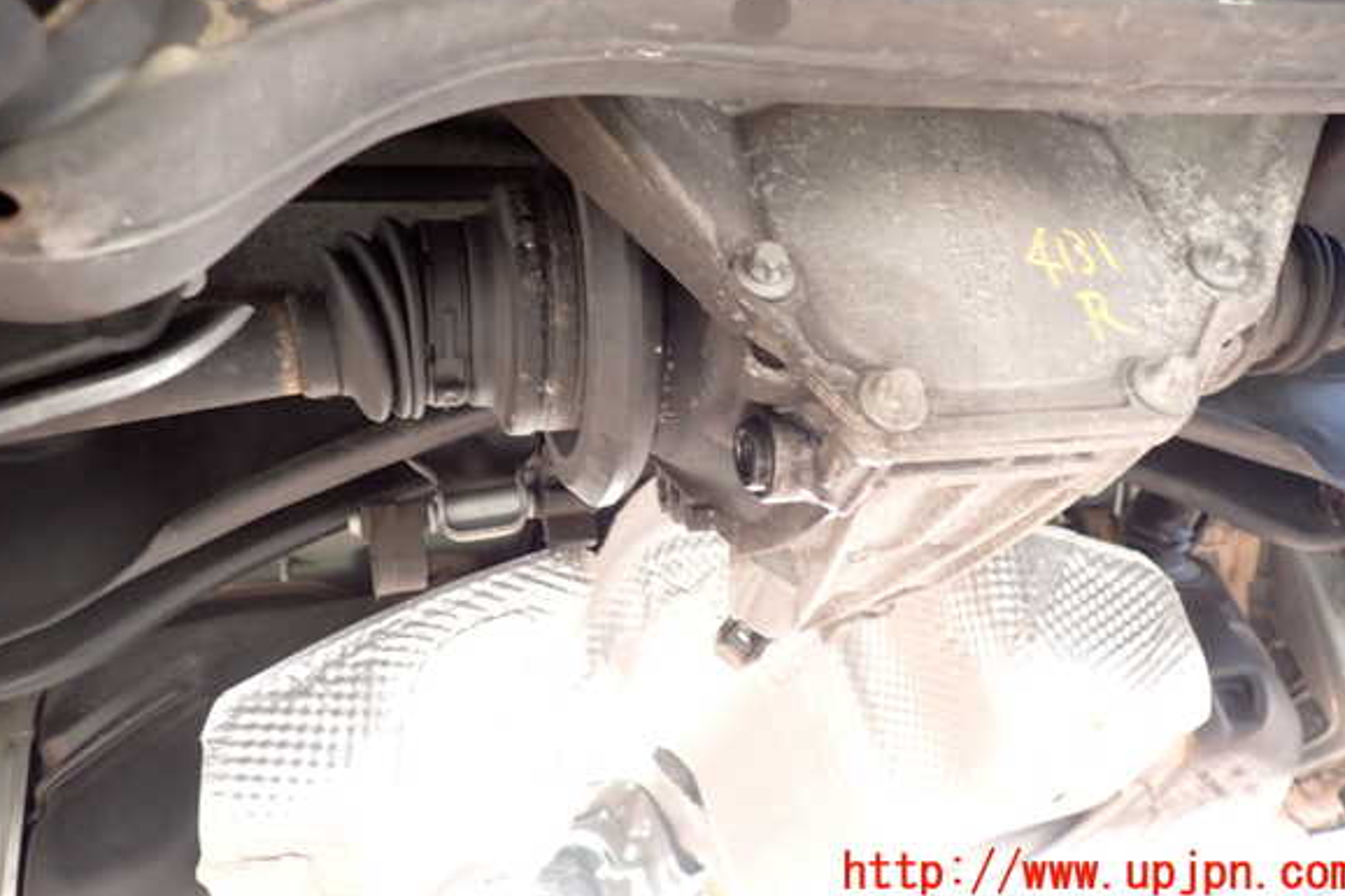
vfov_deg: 47.7
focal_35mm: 27
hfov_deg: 67.4
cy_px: 379
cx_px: 670
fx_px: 1008
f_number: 2
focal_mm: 4.5
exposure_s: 1/50
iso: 200
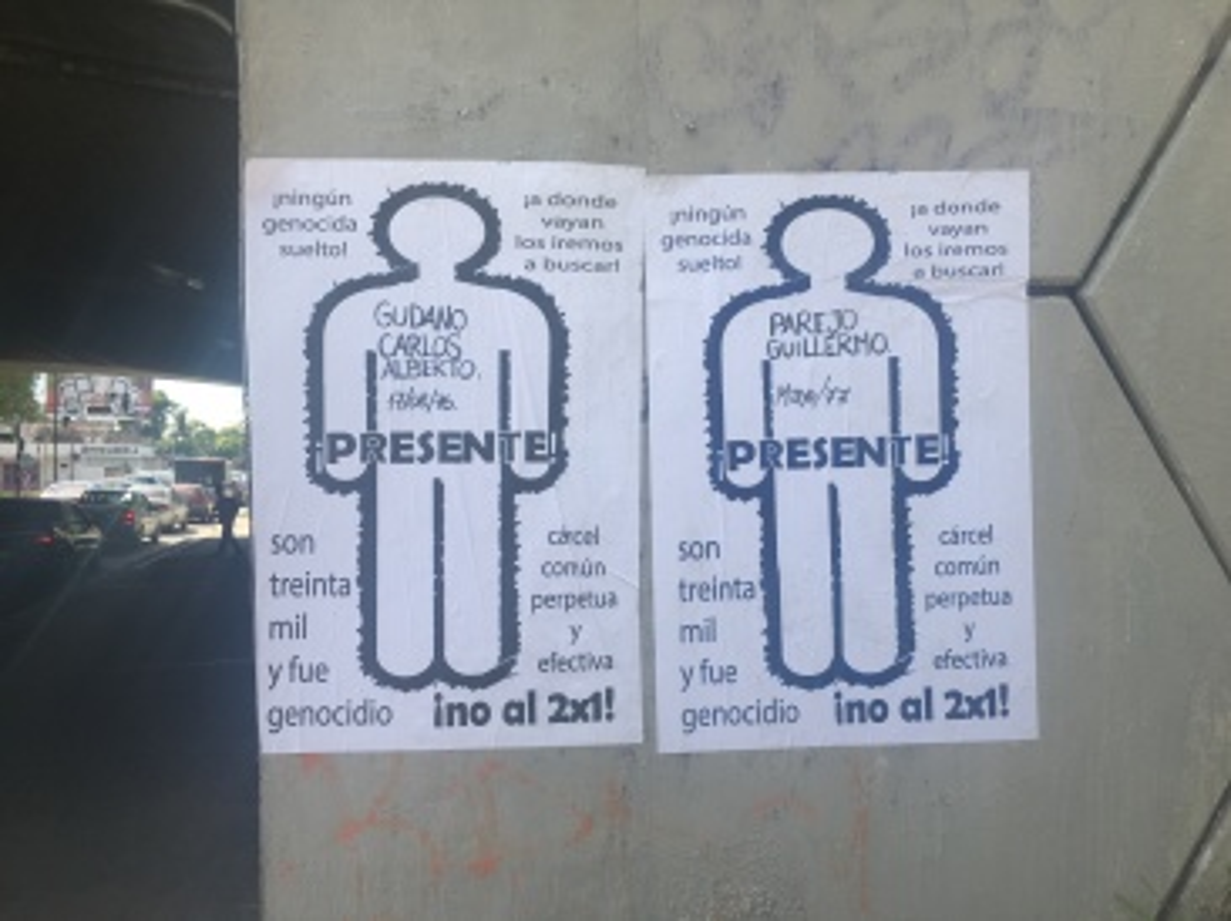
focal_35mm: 29
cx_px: 616
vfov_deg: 48.2
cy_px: 460
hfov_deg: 61.7
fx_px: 1031
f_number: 2.2
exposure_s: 1/452
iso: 25
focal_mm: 4.15
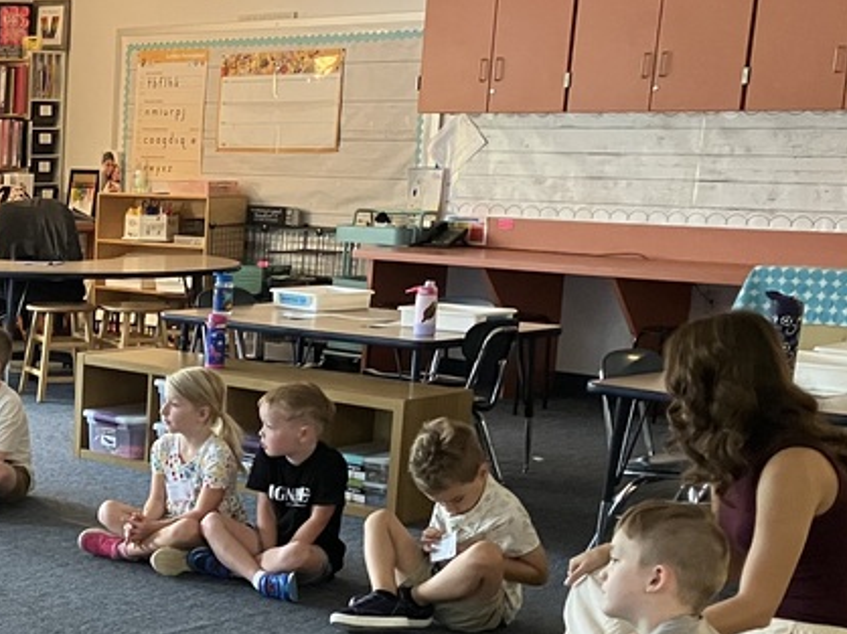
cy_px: 525
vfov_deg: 21.6
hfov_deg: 26.4
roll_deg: -1.2
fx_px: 1638
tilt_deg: -11.1
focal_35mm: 67
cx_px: -111
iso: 320
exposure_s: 1/30
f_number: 1.8
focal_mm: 3.99
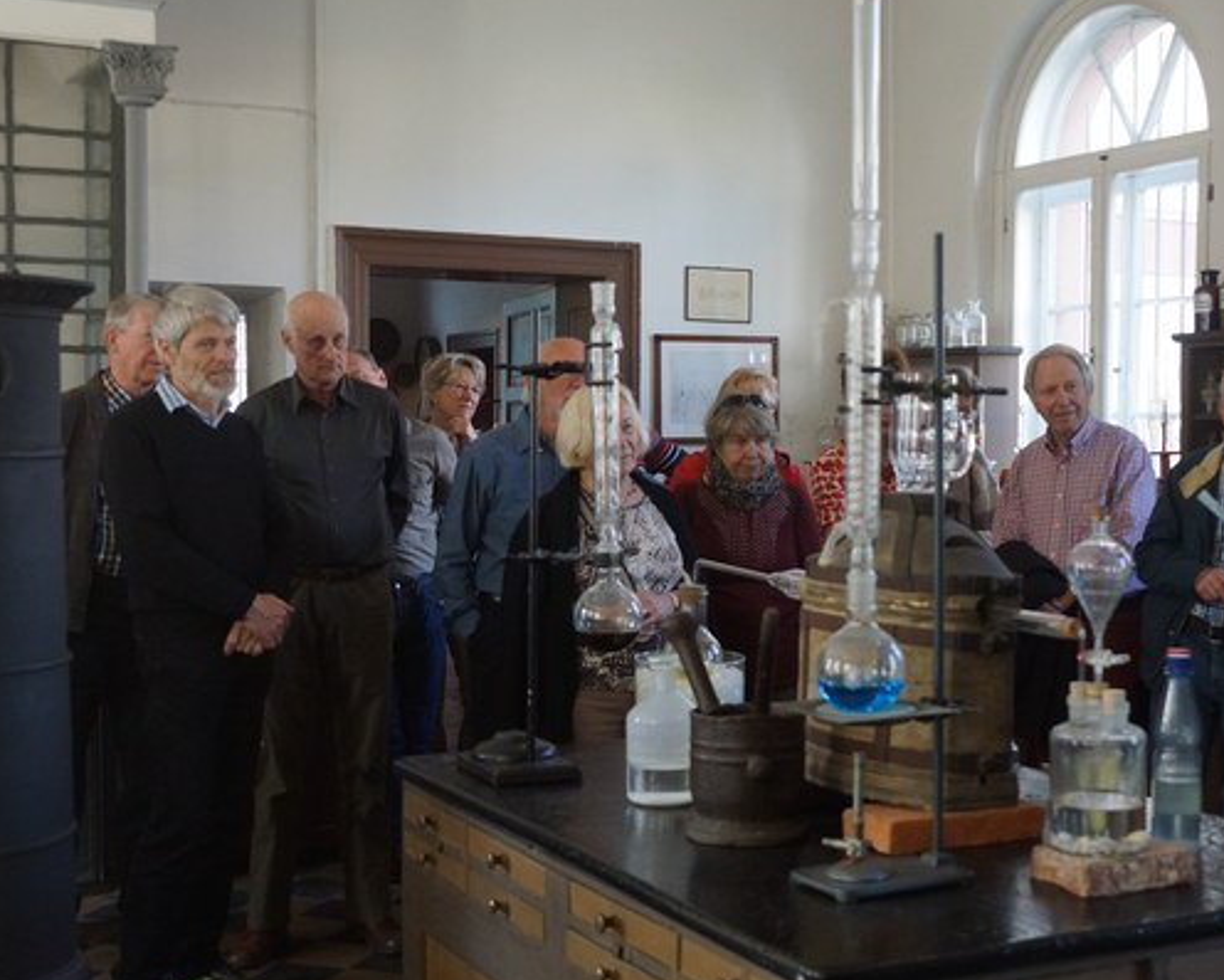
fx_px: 1812
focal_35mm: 50
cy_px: 506
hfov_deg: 37.1
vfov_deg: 30.3
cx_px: 780
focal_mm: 22
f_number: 4
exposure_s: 1/60
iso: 640
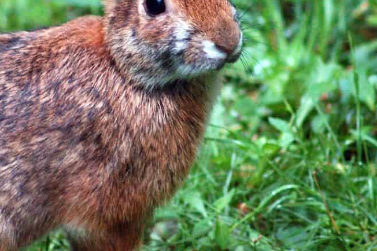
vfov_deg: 1.7
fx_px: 8666
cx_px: 169
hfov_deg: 2.5
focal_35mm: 828
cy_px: 67
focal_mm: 300
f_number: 5.6
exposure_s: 1/160
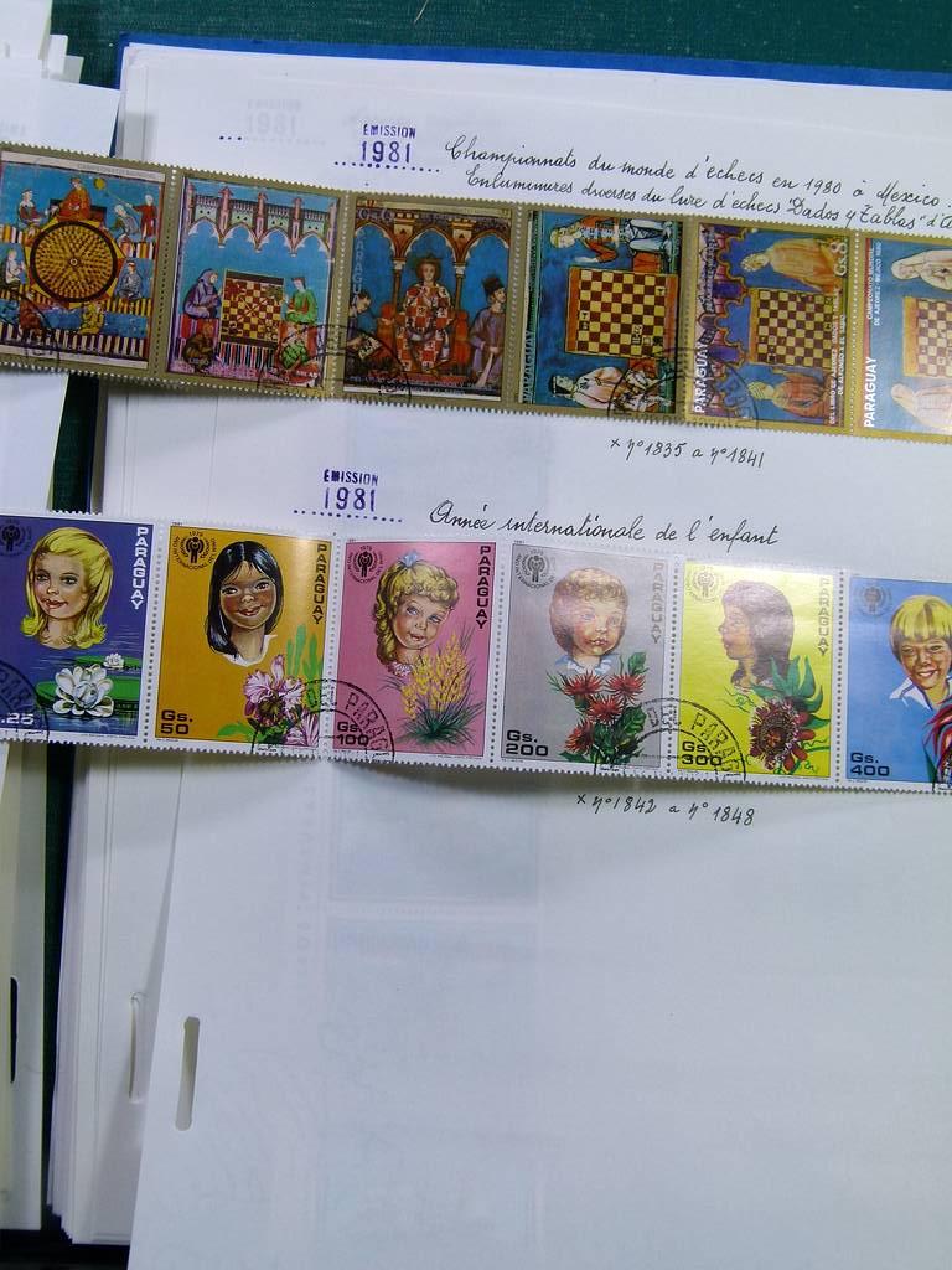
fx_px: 1430
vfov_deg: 47.9
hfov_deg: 36.8
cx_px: 476
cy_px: 635
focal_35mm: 39
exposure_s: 1/100
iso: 100
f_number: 4
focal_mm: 7.1
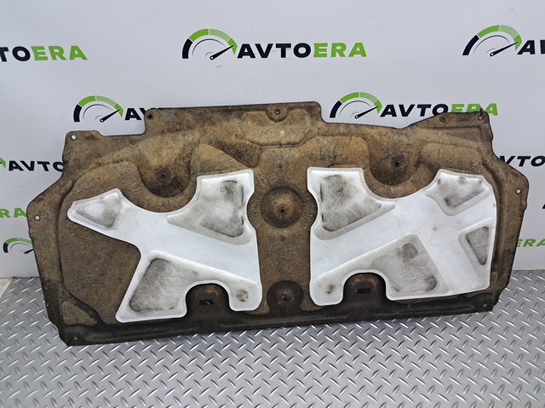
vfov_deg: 51.3
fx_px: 425
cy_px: 204
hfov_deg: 65.4
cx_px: 272
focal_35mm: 27
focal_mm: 4
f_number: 1.8
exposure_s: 1/50
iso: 80
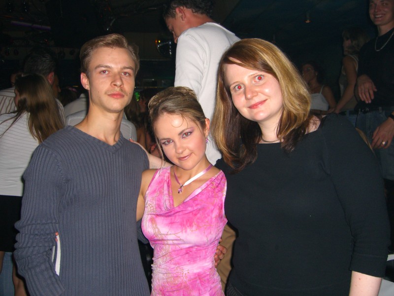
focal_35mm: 38
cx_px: 197
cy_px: 148
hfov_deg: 49.0
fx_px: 433
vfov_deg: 37.7
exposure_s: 1/60
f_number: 2.8
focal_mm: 7.9
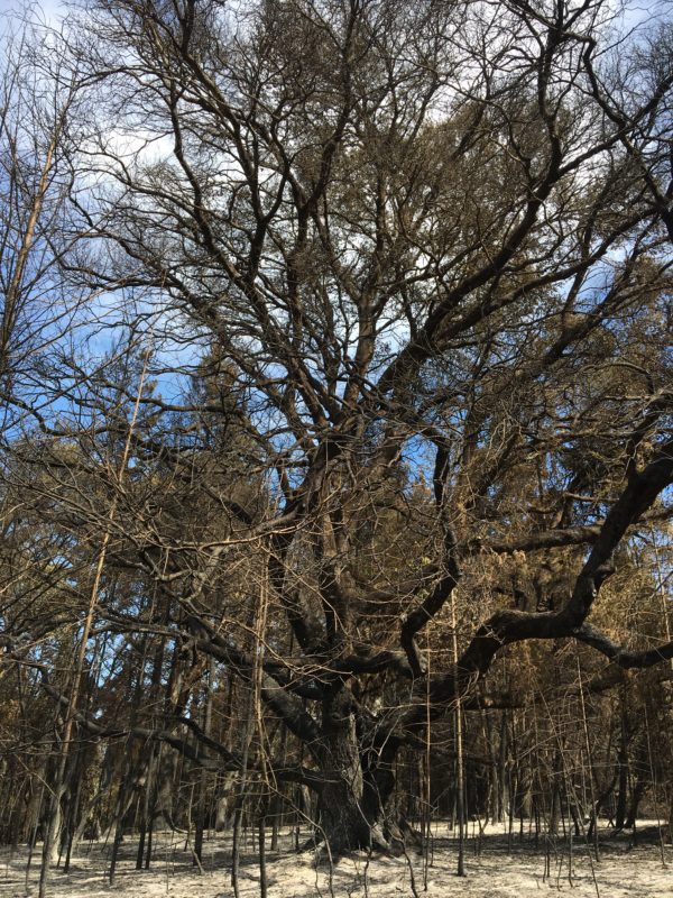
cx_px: 336
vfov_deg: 61.7
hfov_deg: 48.2
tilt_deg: +26.3
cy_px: 449
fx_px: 752
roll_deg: -3.6
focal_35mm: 29
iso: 25
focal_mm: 4.15
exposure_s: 1/596
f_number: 2.2
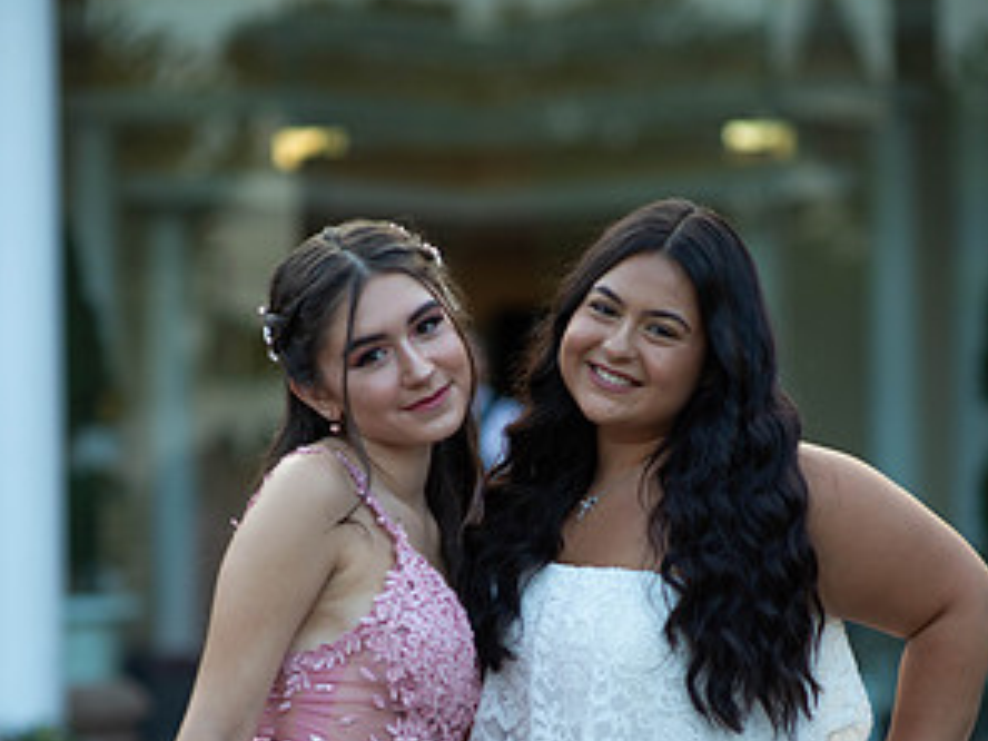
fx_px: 3539
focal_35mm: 124
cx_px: 496
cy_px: 698
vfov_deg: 11.9
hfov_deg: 15.9
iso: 250
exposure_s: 1/1000
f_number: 2
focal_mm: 85
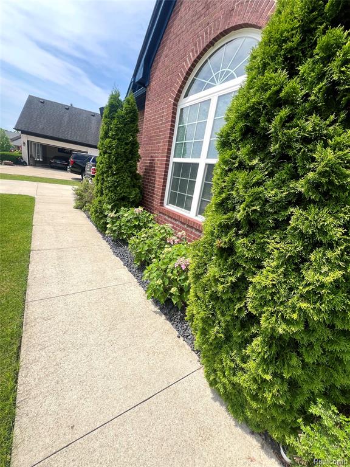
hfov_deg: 89.9
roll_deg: -10.9
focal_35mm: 13
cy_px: 234
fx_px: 175
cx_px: 175
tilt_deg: -17.7
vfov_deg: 106.2
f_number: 1.8
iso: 32
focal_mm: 1.57
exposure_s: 1/1220
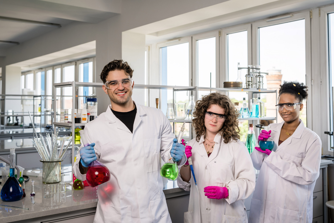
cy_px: 112
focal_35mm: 39
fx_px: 362
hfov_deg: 49.5
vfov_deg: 34.2
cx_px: 167
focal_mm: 39
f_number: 4.5
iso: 100
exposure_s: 1/160
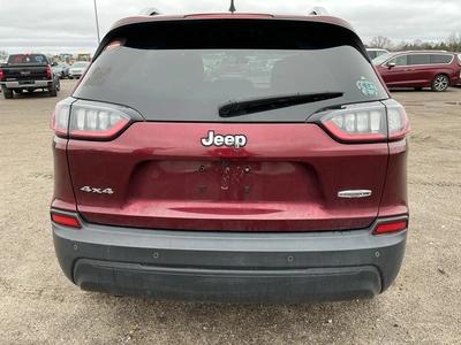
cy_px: 172
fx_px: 373
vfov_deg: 49.7
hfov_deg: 63.4
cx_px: 230
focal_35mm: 28
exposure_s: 1/163
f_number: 1.8
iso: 20
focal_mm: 3
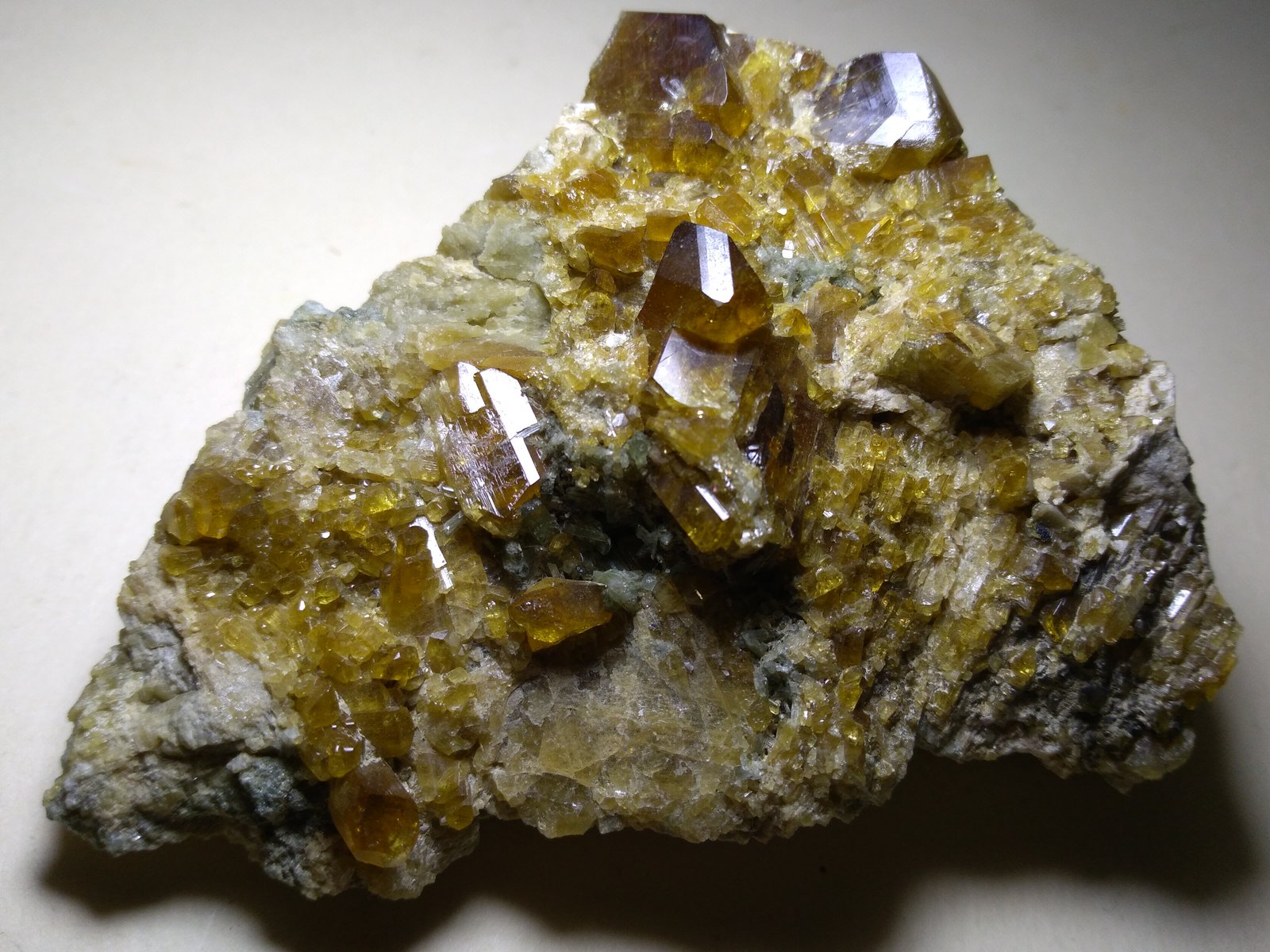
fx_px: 954
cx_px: 635
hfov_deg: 67.3
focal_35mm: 26
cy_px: 476
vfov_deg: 53.1
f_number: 2
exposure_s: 1/121
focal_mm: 3.54
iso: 100
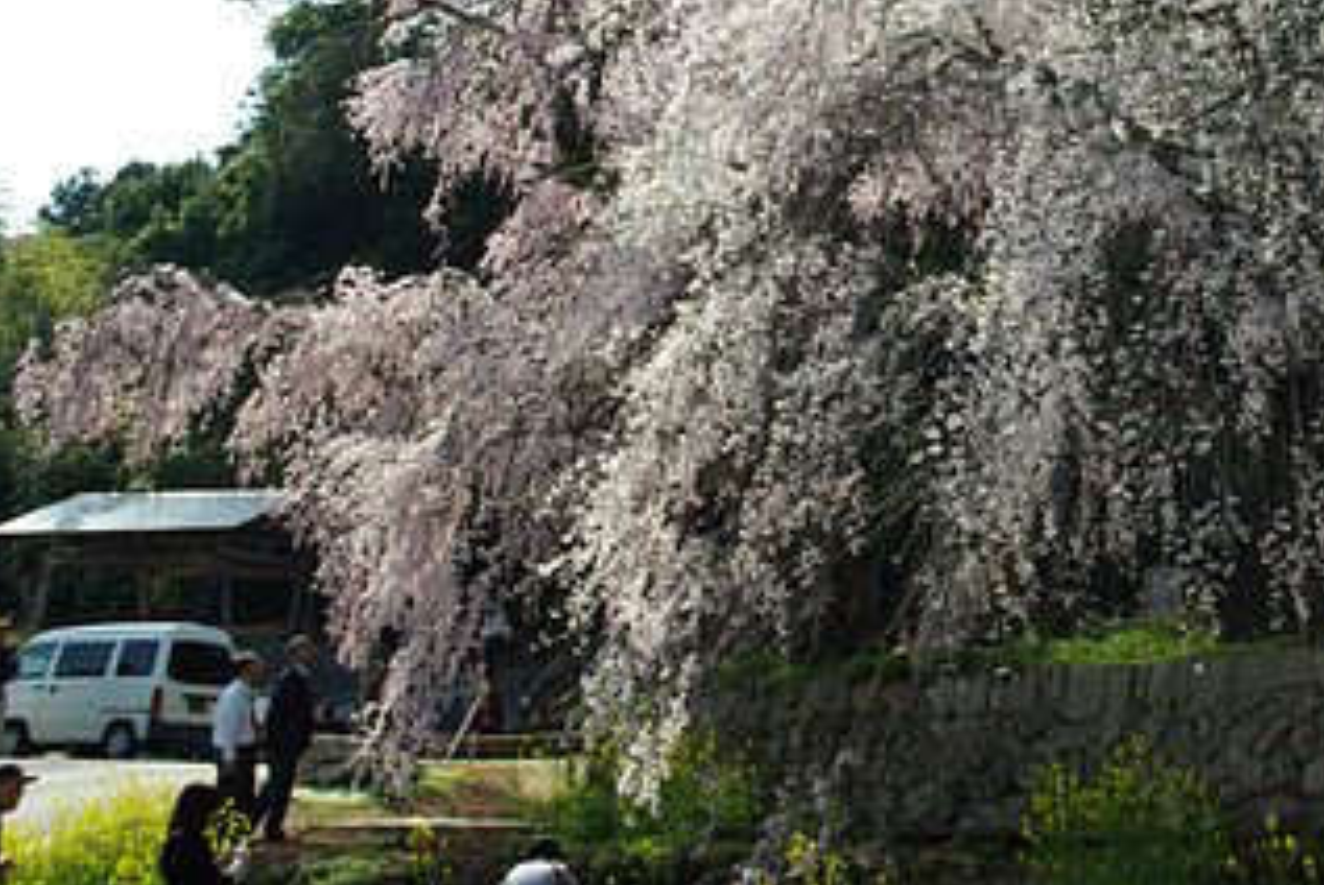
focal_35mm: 56
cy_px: 177
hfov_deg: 35.0
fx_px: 2054
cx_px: 986
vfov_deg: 24.0
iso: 280
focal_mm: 23
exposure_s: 1/750
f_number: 8
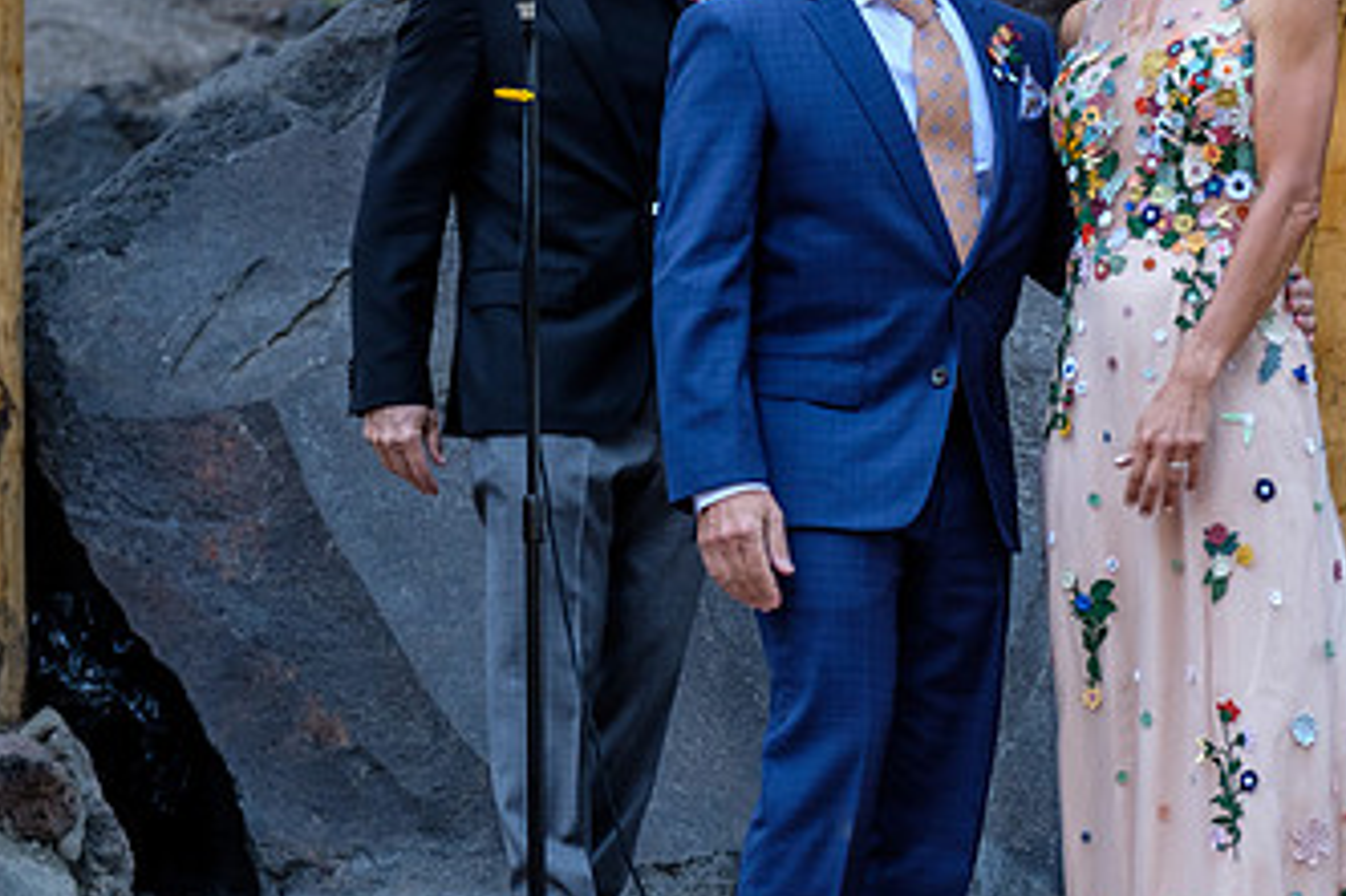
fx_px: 6465
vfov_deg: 7.9
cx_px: 1030
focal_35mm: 173
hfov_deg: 11.9
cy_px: 371
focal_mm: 66
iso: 640
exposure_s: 1/110
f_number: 3.2
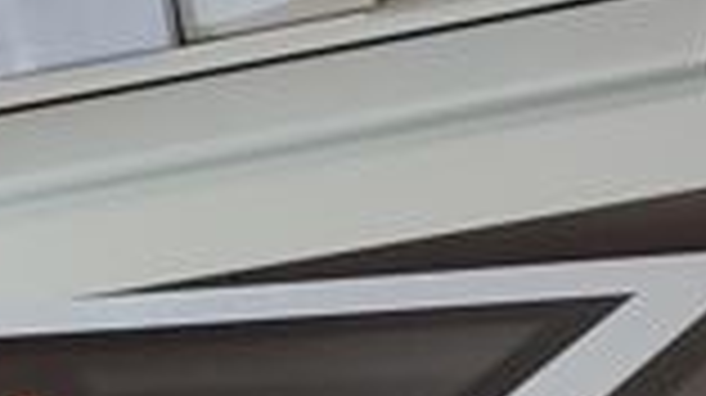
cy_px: 1467
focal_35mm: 174
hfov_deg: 12.1
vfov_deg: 6.0
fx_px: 3255
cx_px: 881
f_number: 1.89
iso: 158
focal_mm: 5.95
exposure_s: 1/50
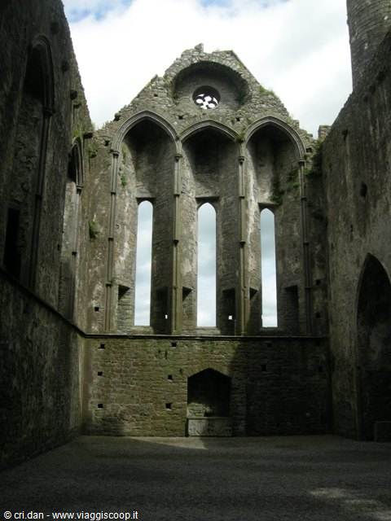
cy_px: 260
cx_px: 196
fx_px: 542
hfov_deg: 39.7
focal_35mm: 36
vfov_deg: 51.4
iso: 64
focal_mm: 7.5
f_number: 5.4
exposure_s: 1/276
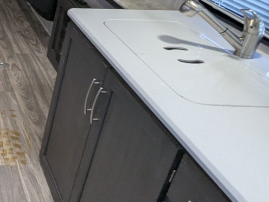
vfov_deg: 31.1
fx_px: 350
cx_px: -84
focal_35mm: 45
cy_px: 29
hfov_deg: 31.8
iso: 177
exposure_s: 1/42.9
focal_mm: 2.35
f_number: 2.2
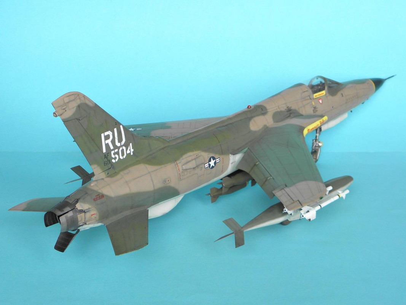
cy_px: 152
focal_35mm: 54
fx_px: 633
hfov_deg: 35.5
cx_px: 203
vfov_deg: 27.0
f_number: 4.1
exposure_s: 1/13
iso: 100
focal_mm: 9.7
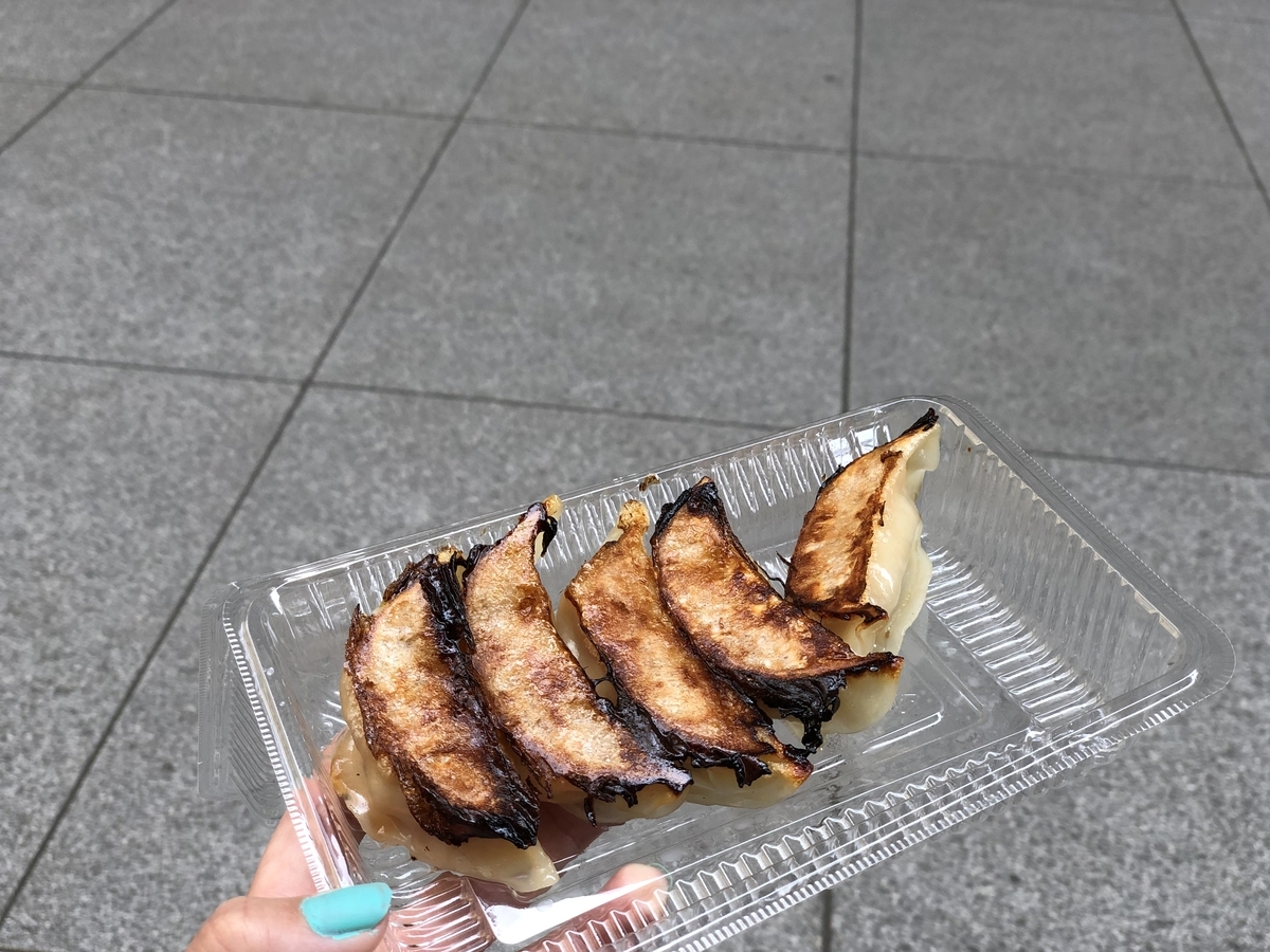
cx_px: 635
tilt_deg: -29.2
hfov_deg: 36.8
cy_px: 476
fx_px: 1908
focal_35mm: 52
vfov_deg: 28.0
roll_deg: -2.3
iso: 25
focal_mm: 6
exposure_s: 1/60
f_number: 2.4
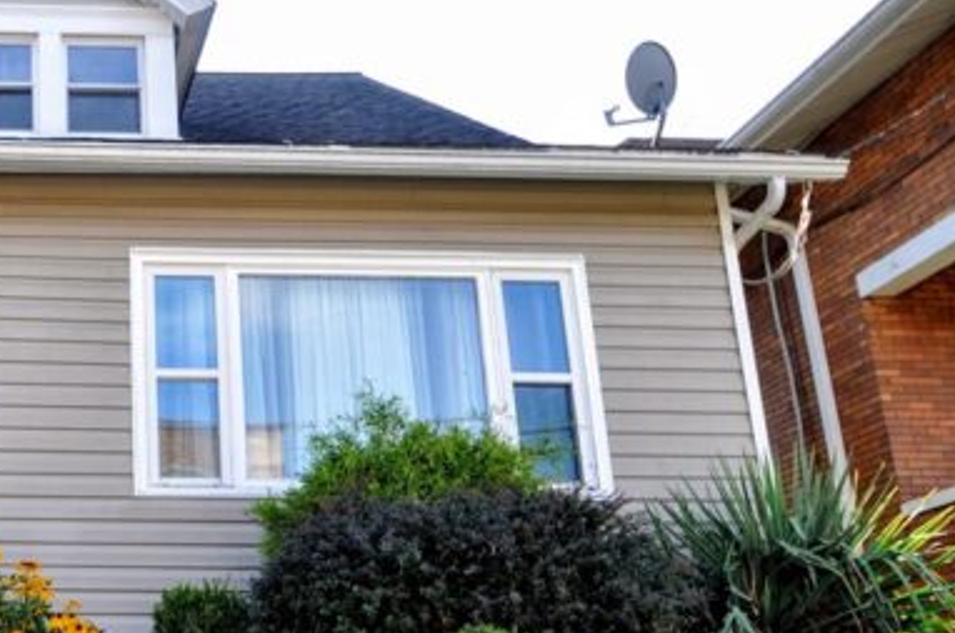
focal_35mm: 44
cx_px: 2
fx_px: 1165
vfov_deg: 30.1
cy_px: 439
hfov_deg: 39.4
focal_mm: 14
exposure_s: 1/200
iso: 320
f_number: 7.1
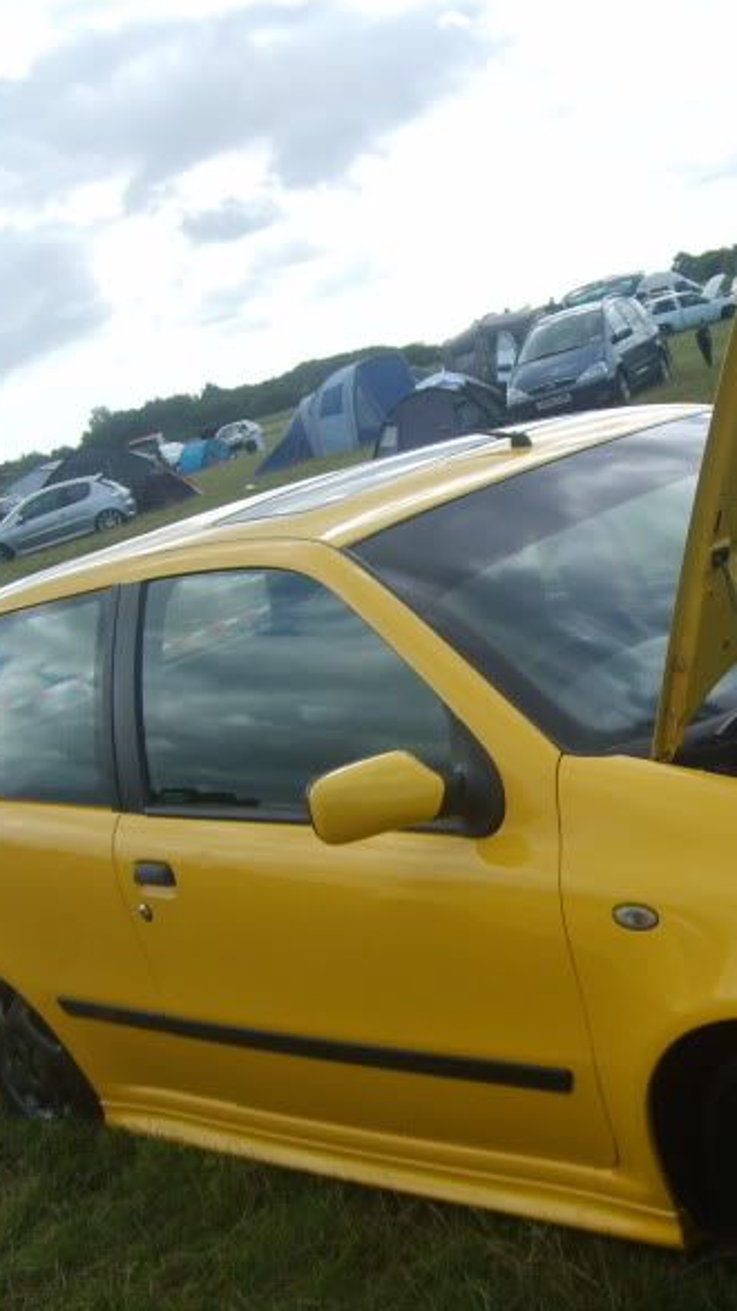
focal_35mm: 52
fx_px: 1807
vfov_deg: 39.9
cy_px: 663
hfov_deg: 22.4
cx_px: 683
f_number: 2.8
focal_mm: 5.8
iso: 50
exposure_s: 1/1000
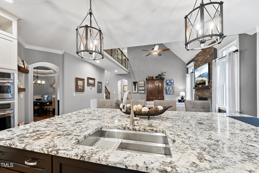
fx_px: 101
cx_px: 130
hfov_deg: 104.2
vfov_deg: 81.3
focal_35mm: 14
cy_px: 86
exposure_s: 1/1.67
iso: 400
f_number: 7.1
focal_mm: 14
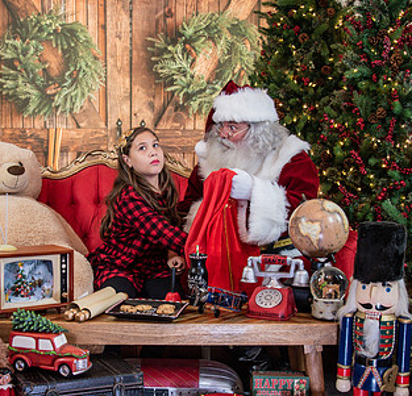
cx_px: 163
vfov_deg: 29.9
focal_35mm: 56
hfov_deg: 31.0
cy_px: 233
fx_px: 740
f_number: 5
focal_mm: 30
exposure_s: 1/50
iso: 1000
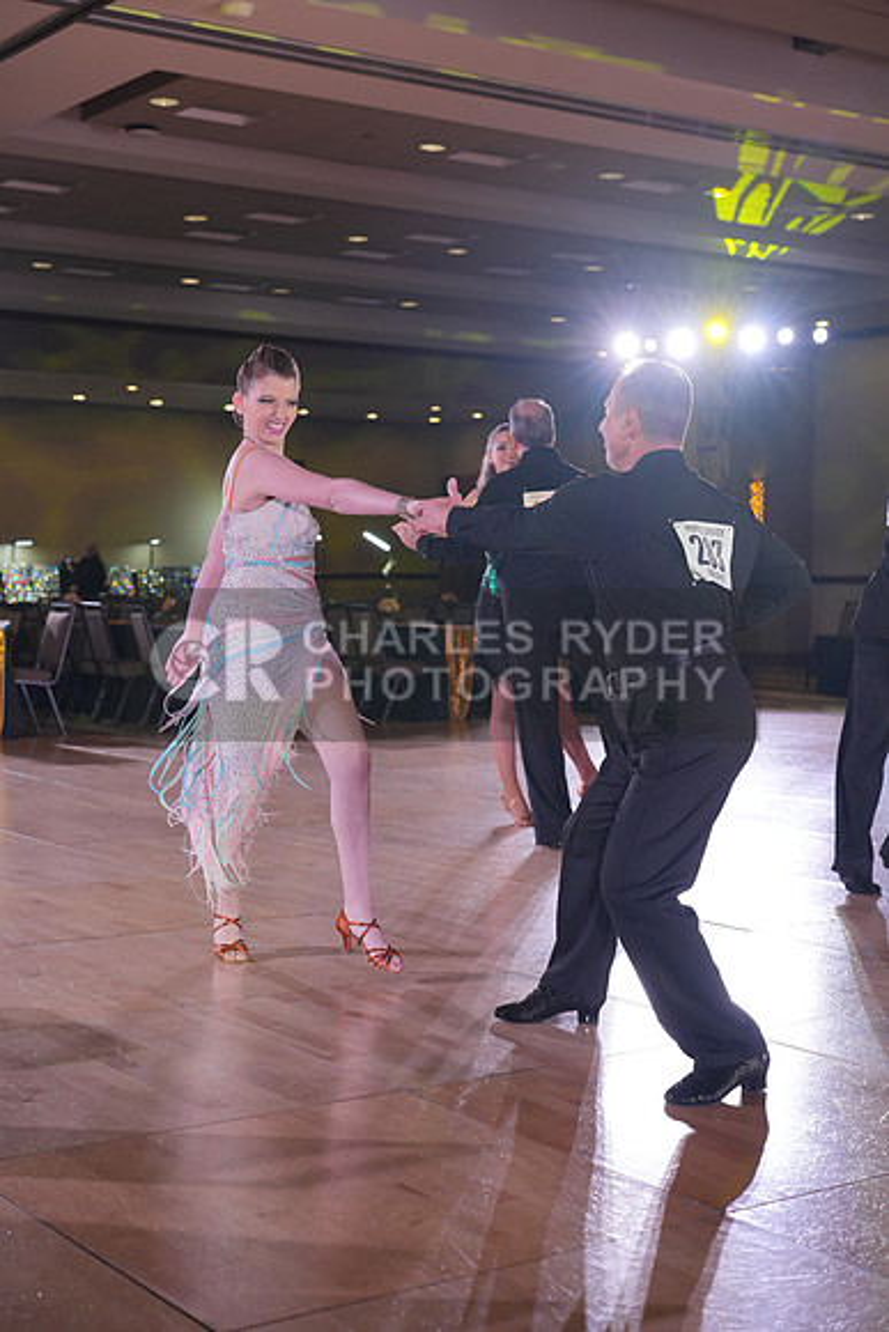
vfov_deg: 38.2
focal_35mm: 52
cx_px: 444
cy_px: 666
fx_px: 1925
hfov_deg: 26.0
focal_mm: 52
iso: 1250
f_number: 4
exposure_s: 1/400
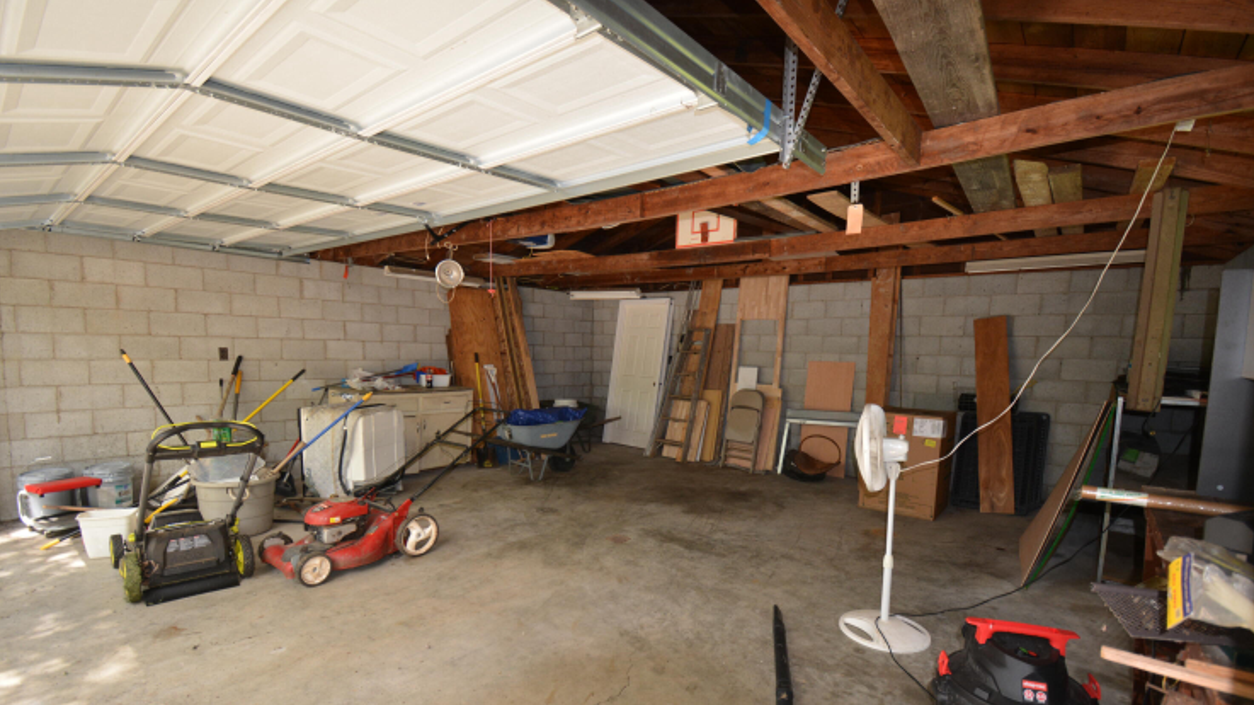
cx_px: 624
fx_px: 532
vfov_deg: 66.5
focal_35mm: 16
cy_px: 419
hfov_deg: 99.4
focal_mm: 10
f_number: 4.5
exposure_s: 1/100
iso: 400
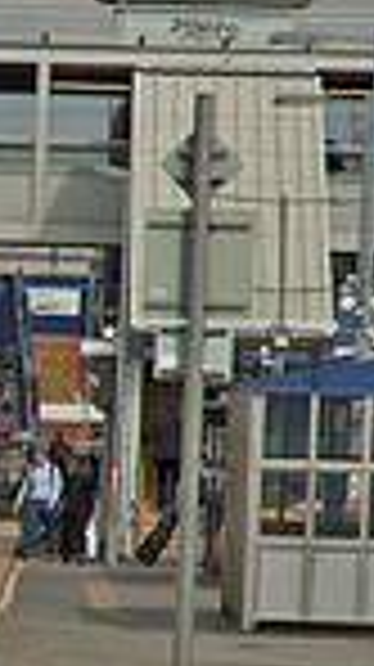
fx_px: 7598
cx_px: -762
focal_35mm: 430
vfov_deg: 5.0
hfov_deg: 2.8
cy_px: 461
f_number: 6.3
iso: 200
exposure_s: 1/640
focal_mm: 70
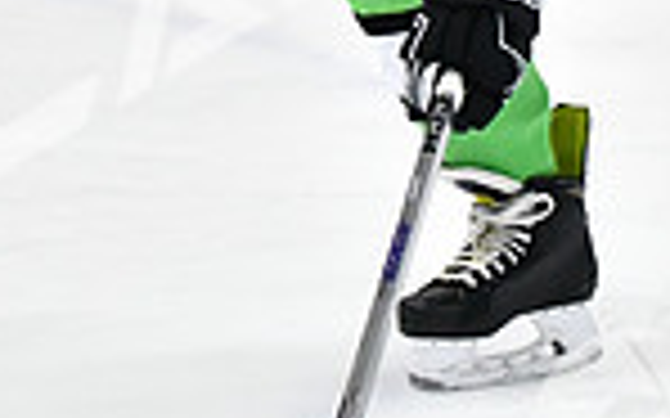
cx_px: 522
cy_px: -227
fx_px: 11061
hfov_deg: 3.5
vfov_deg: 2.2
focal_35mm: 606
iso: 6400
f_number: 2.8
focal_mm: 102
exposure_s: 1/1250
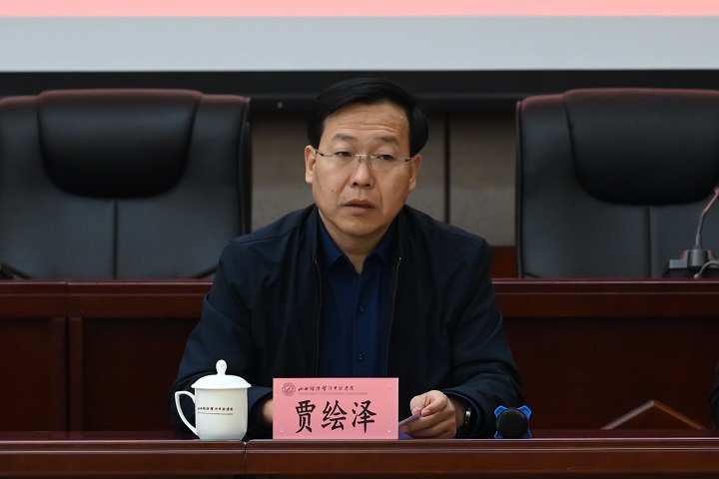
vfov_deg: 7.6
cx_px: 360
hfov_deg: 11.4
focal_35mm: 180
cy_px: 240
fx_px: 3595
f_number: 4
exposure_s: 1/160
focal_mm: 120
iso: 1600
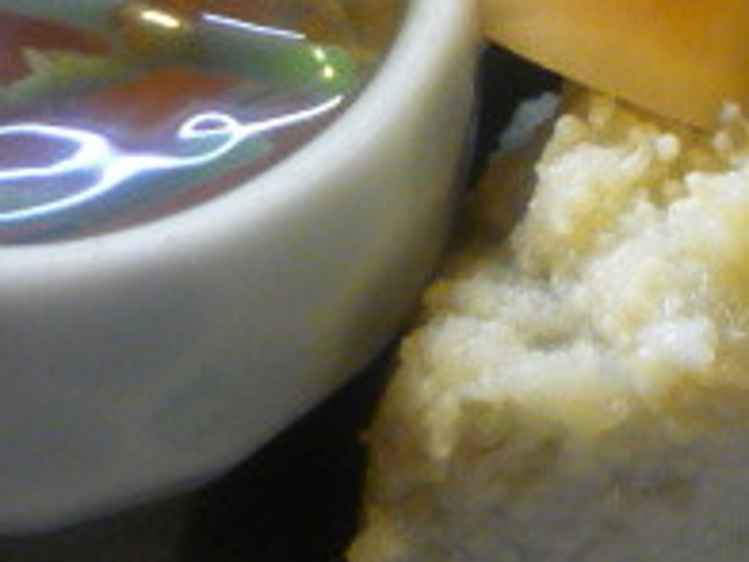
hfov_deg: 18.0
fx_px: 2337
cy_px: -130
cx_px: 661
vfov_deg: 13.3
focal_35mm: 108
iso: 400
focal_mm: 5.5
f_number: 2.8
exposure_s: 1/15
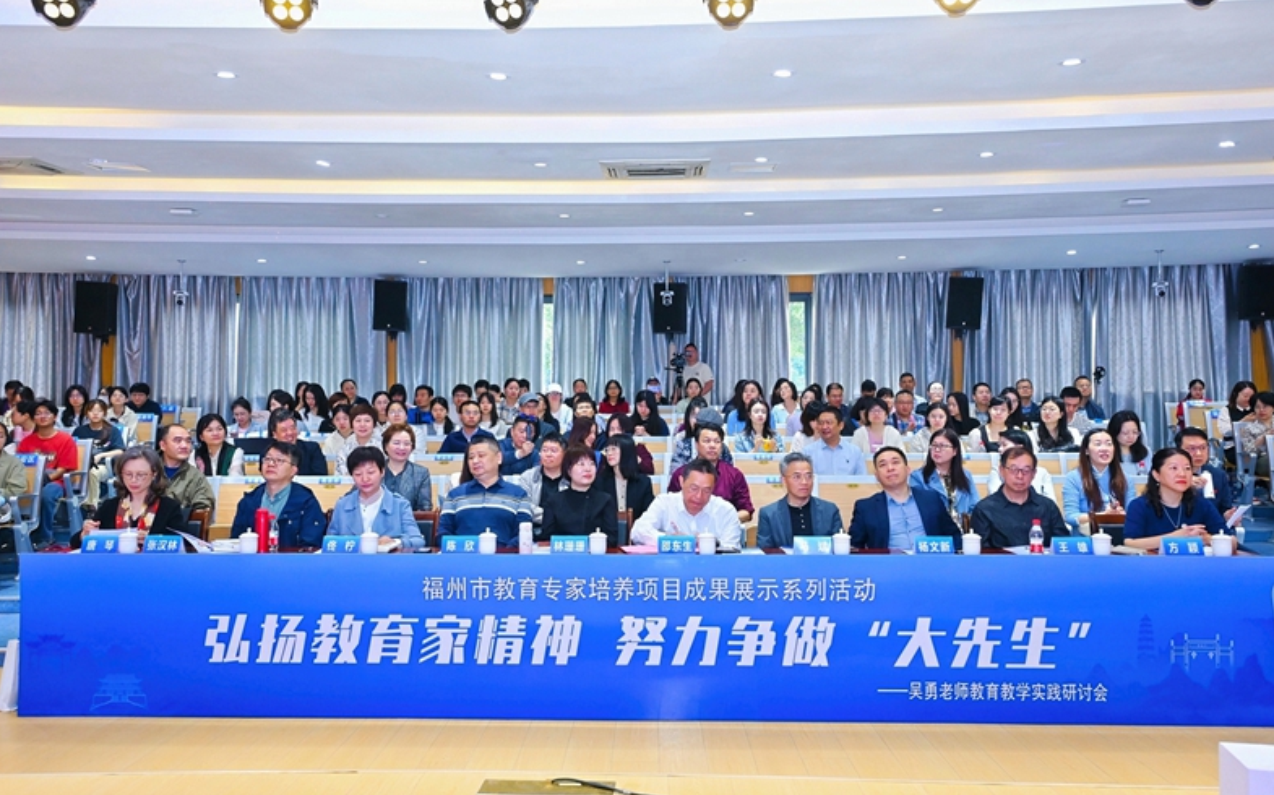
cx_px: 644
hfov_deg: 67.4
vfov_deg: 45.2
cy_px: 399
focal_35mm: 28
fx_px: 955
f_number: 4
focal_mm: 26.5
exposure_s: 1/161
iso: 1000
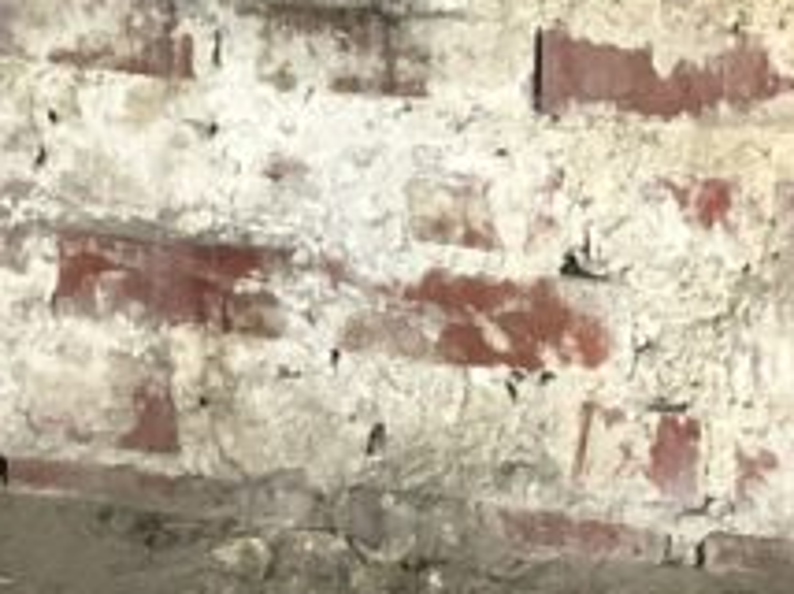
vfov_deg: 5.7
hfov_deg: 7.9
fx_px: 5705
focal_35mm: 249
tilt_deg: -18.6
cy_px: 1426
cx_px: 887
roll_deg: -3.6
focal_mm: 6
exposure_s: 1/25
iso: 160
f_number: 2.4
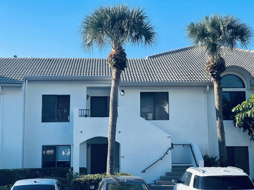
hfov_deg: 30.3
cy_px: 95
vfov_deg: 22.9
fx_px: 470
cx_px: 127
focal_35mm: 64
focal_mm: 7.5
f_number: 2.2
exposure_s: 1/652
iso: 20
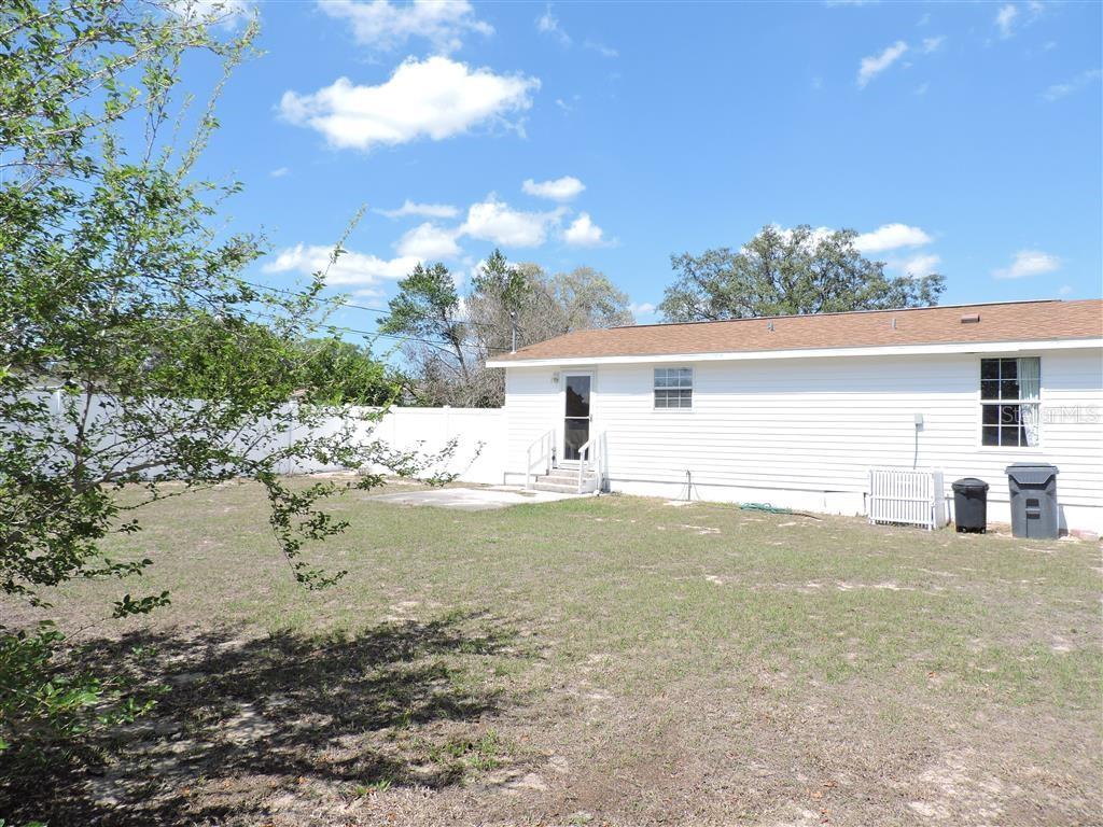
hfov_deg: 71.6
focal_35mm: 24
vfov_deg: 56.8
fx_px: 765
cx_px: 552
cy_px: 414
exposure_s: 1/1000
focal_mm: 4.3
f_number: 3
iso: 100
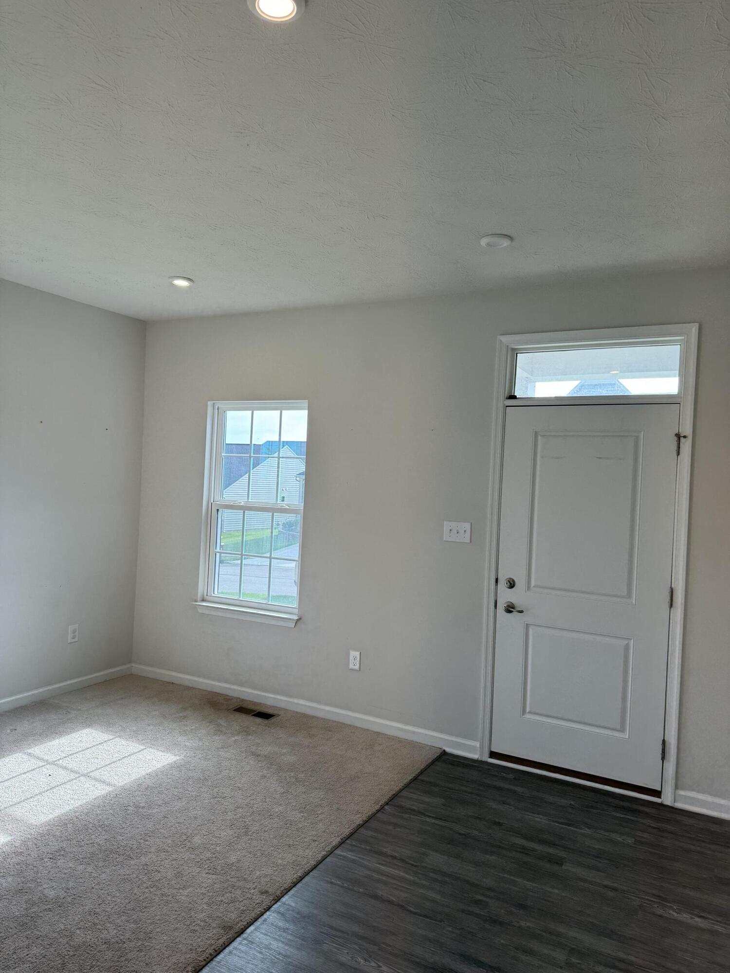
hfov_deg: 56.8
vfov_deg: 71.6
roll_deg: -2.2
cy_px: 486
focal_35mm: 24
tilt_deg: +0.7
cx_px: 365
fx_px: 675
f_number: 1.78
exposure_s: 1/269
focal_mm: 6.76
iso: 64
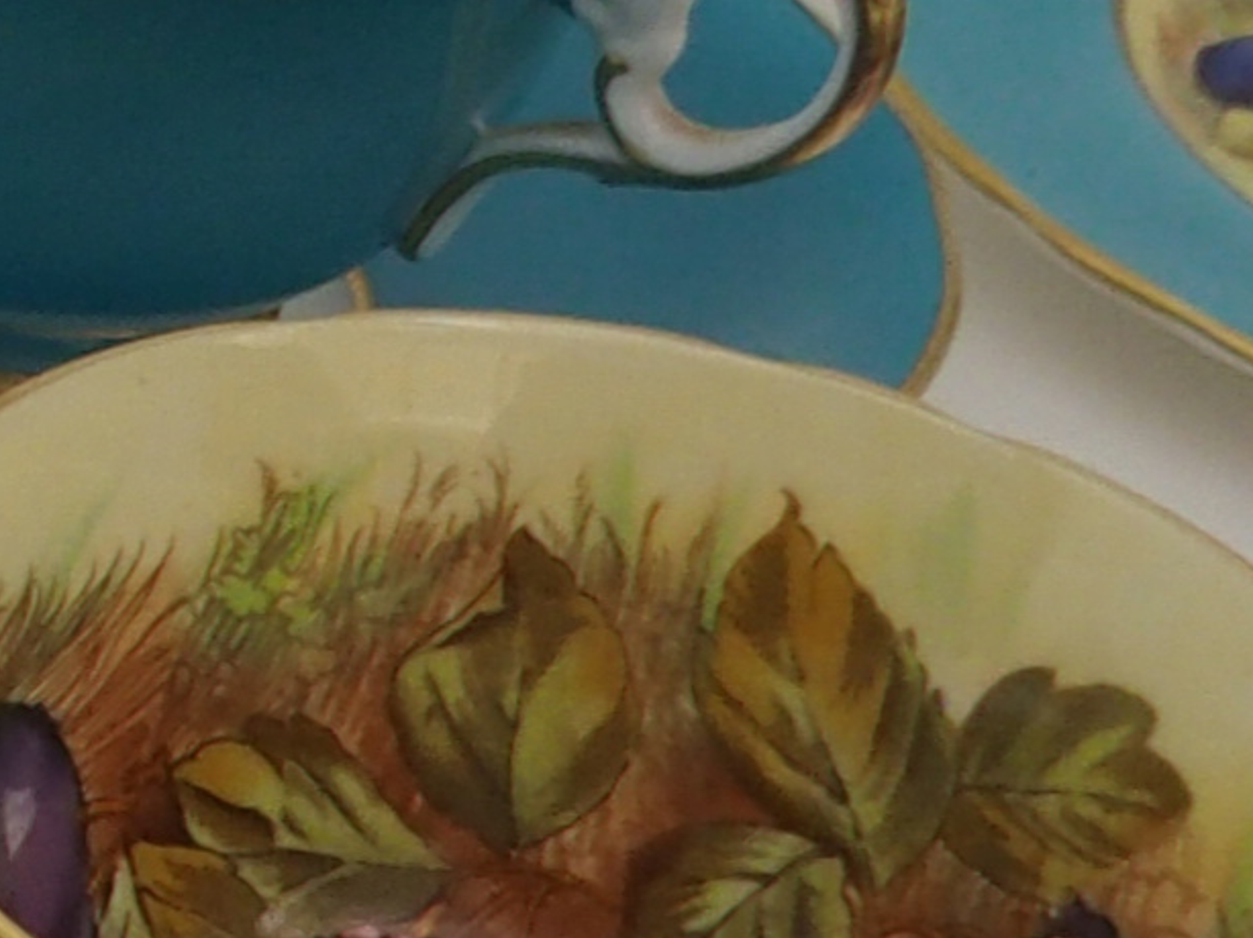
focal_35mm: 181
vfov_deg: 8.2
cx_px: -1612
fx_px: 6549
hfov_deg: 9.8
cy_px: 506
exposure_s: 1/60
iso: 200
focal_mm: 6
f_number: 2.8
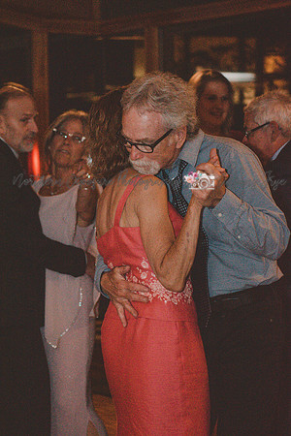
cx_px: 146
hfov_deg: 9.6
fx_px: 1728
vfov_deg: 14.4
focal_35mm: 142
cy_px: 218
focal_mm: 95
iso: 6400
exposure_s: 1/60
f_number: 4.8
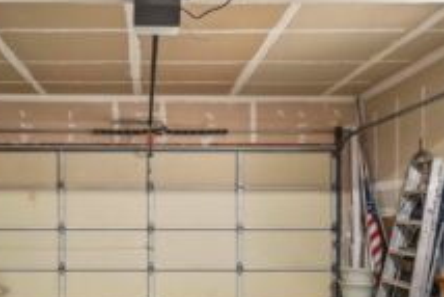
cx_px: 151
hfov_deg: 63.9
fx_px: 346
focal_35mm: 28
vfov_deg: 44.2
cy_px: 238
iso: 1000
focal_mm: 15
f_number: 7.1
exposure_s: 1/2.5
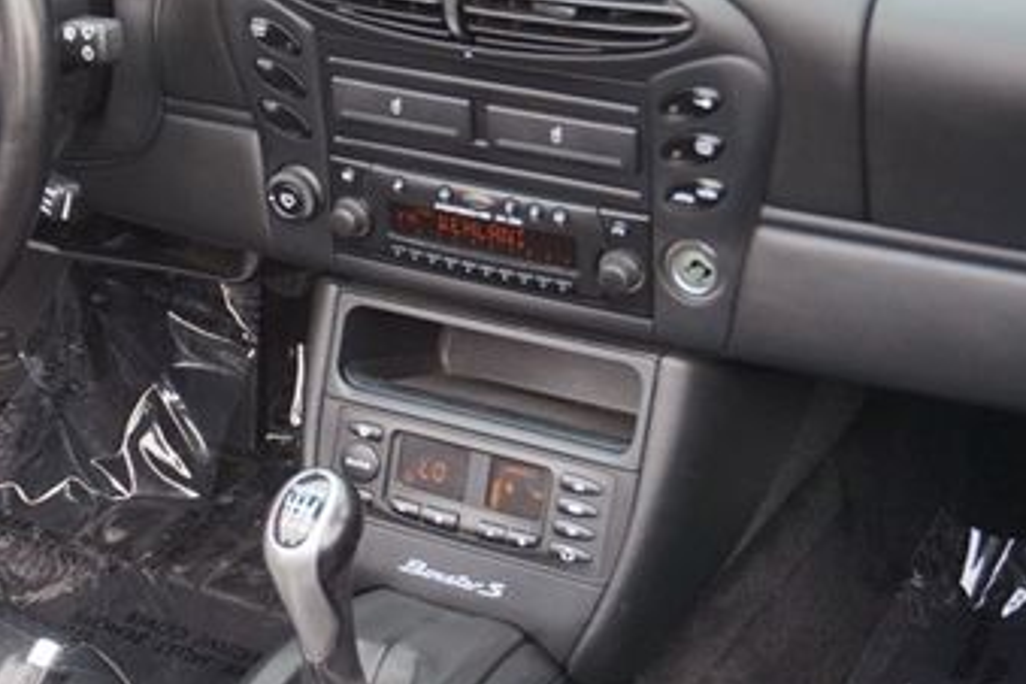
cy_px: 251
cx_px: 88
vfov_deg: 16.1
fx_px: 2422
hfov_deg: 23.2
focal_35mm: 85
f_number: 5
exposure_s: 1/160
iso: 500
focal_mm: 30
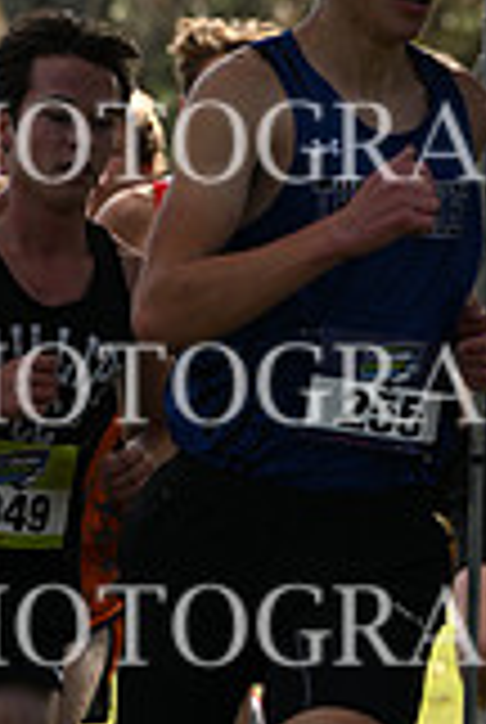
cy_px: 746
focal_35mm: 504
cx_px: -164
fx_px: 10162
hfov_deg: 2.7
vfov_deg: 4.1
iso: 125
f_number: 5.6
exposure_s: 1/400
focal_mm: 140
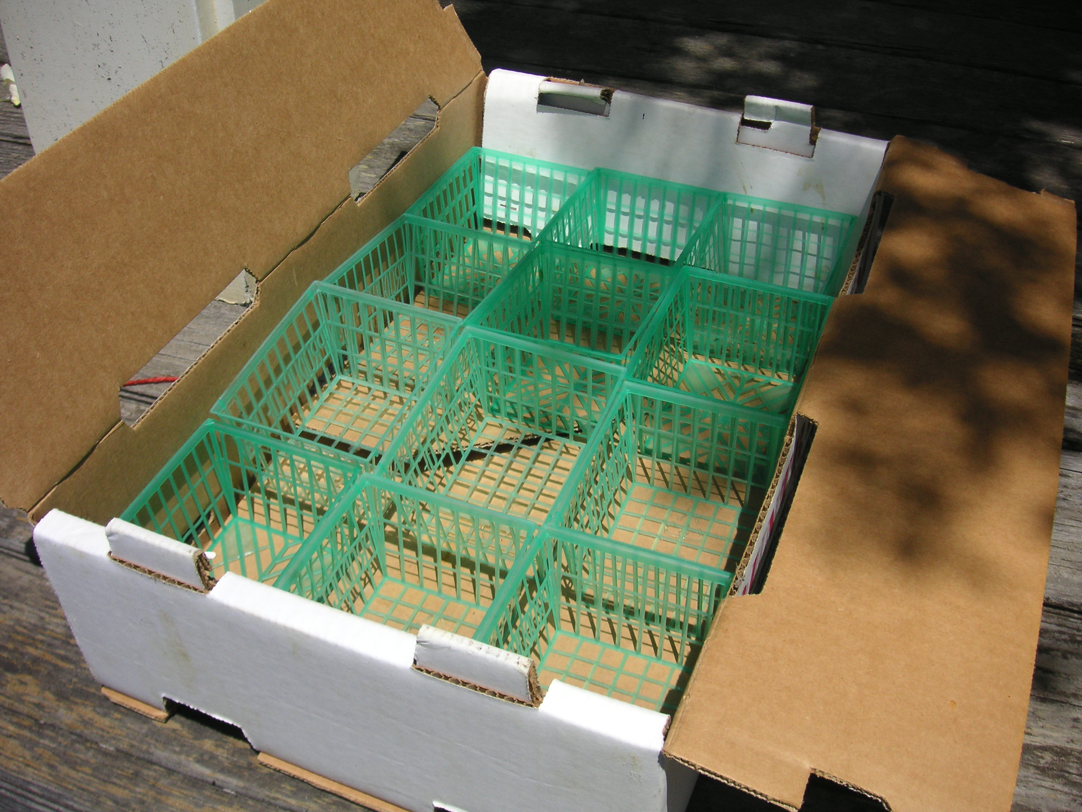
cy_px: 406
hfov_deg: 50.1
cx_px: 541
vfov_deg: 38.7
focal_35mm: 37
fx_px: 1157
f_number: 6.7
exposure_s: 1/250
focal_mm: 6.1
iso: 50
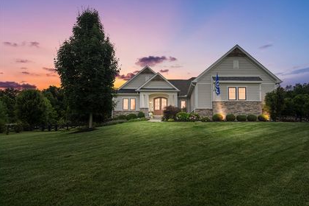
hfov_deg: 86.1
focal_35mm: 19
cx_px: 182
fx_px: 163
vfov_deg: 64.3
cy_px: 92
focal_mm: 16
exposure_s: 1/500
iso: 100
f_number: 5.6
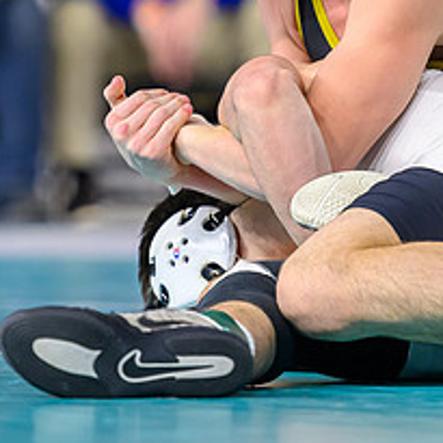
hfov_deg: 3.4
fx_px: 7442
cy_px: 129
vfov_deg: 3.4
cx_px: 294
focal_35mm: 514
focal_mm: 160
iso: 2500
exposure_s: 1/800
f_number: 2.8
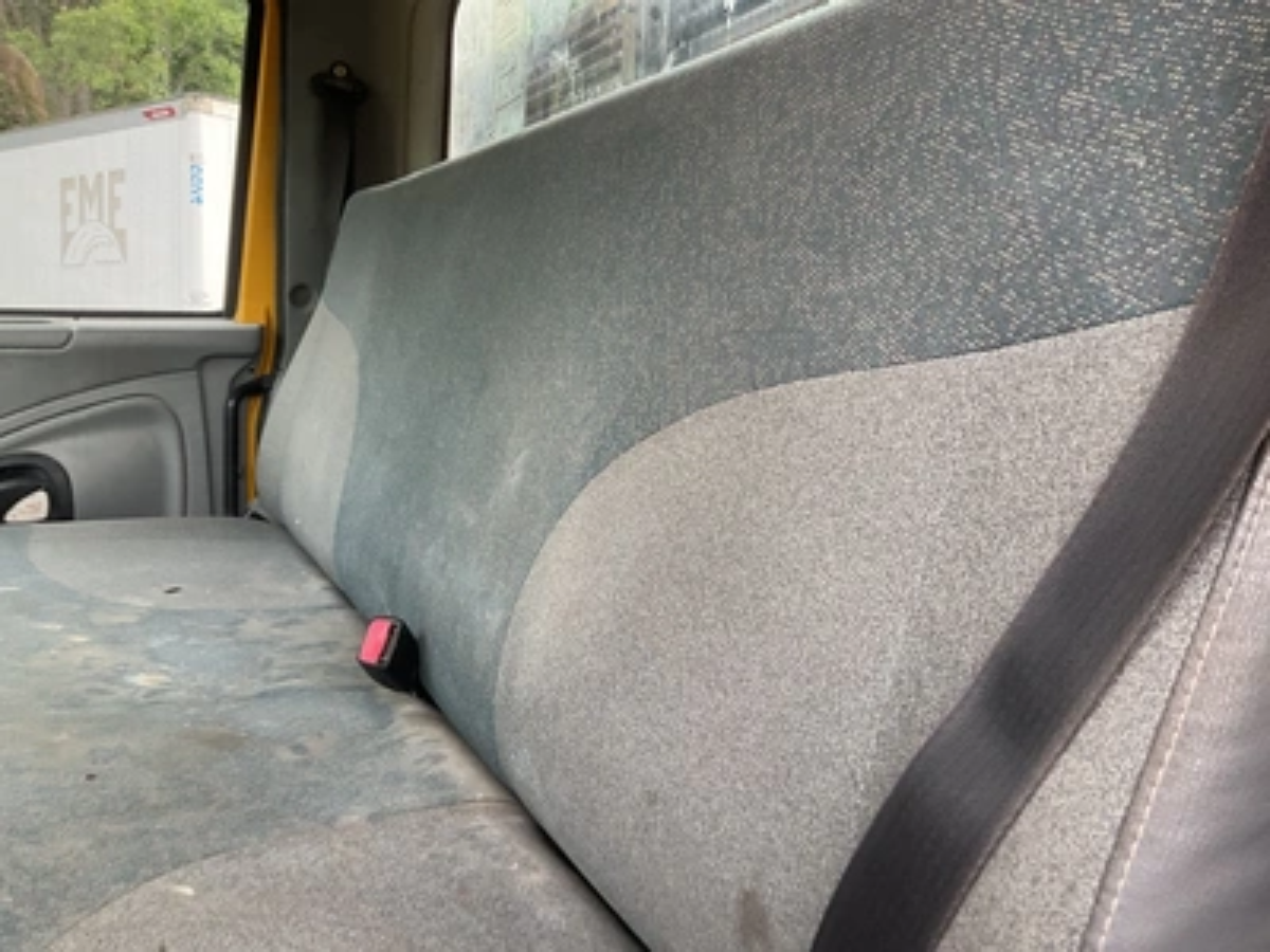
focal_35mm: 29
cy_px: 476
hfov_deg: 61.7
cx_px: 635
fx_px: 1064
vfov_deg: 48.2
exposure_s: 1/122
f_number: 1.8
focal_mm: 3
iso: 25
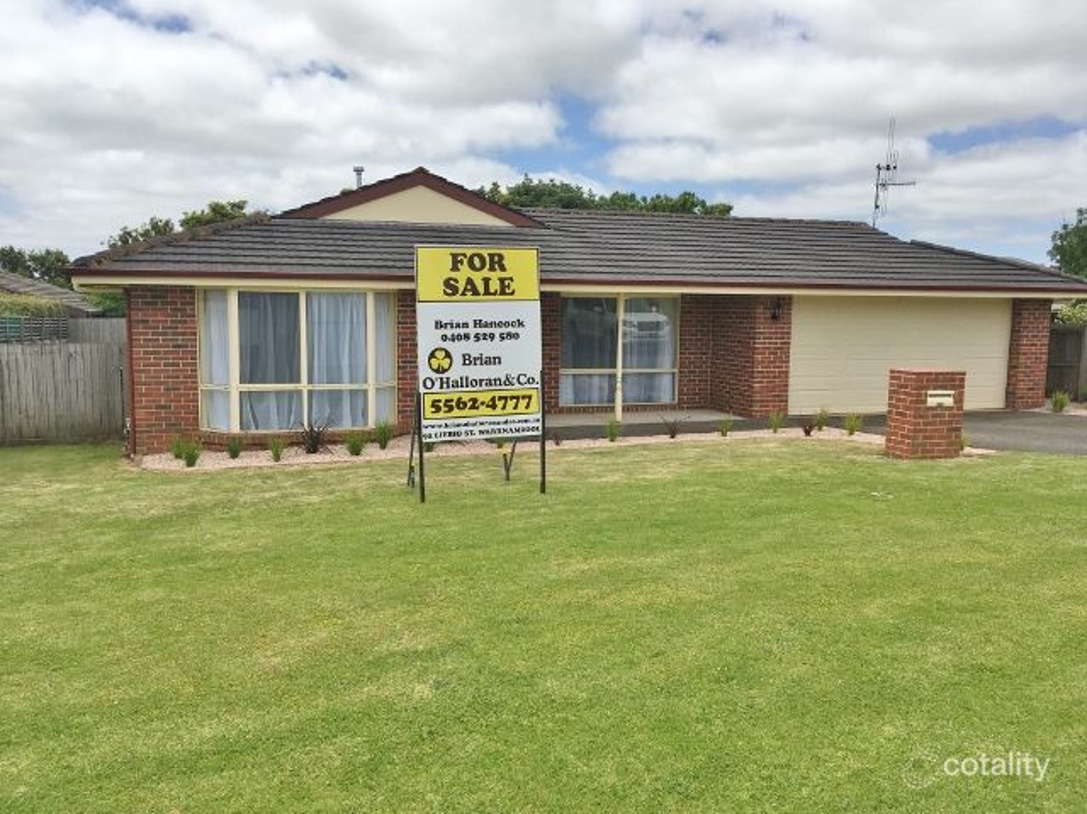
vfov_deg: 48.2
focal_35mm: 29
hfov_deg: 61.7
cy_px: 407
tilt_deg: -6.8
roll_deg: -1.1
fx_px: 910
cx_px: 544
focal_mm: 4.15
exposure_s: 1/2747
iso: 25
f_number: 2.2
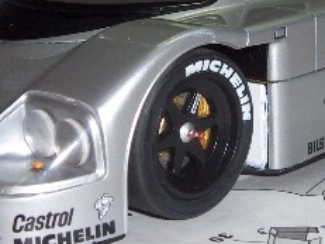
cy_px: 69
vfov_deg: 13.7
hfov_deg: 18.2
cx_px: 190
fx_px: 1013
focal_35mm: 108
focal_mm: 8
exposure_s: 1/162
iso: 100
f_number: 4.8
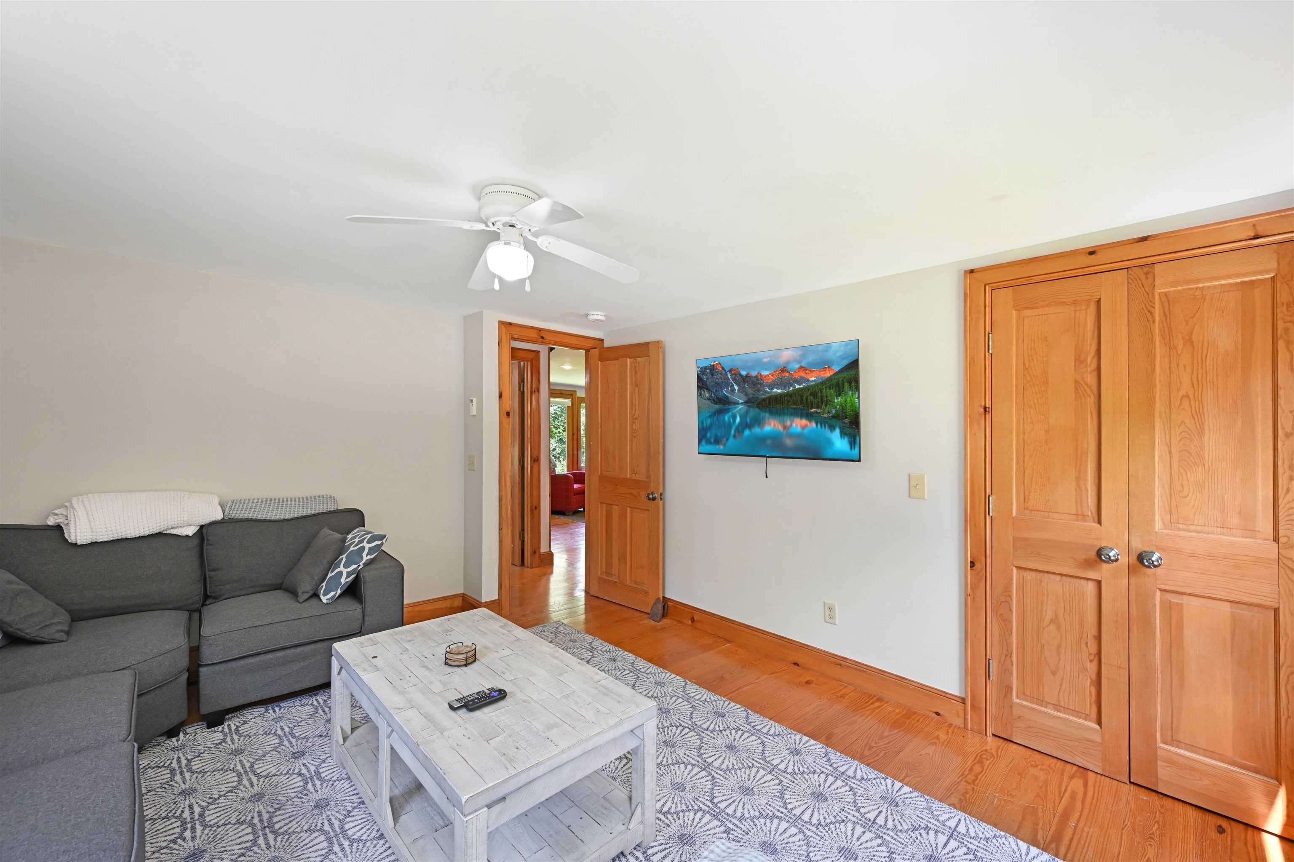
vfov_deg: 81.2
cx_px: 647
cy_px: 431
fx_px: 503
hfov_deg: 104.3
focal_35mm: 14
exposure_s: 1/50
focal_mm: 14
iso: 1000
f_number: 8
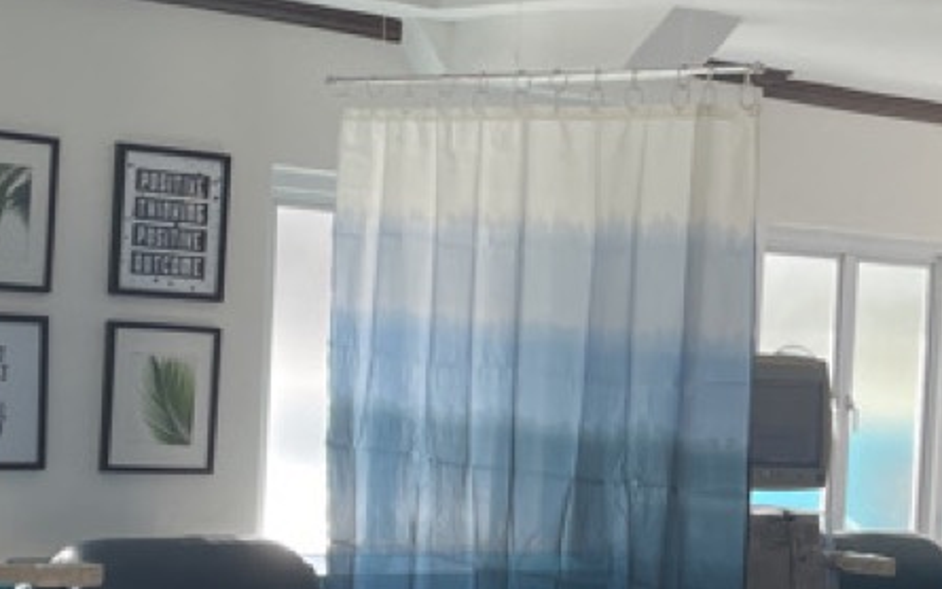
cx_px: 895
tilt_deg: -4.7
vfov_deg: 13.1
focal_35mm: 99
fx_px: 2541
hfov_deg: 20.5
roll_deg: -3.2
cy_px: 504
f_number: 1.6
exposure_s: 1/262
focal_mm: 4.2
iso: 32
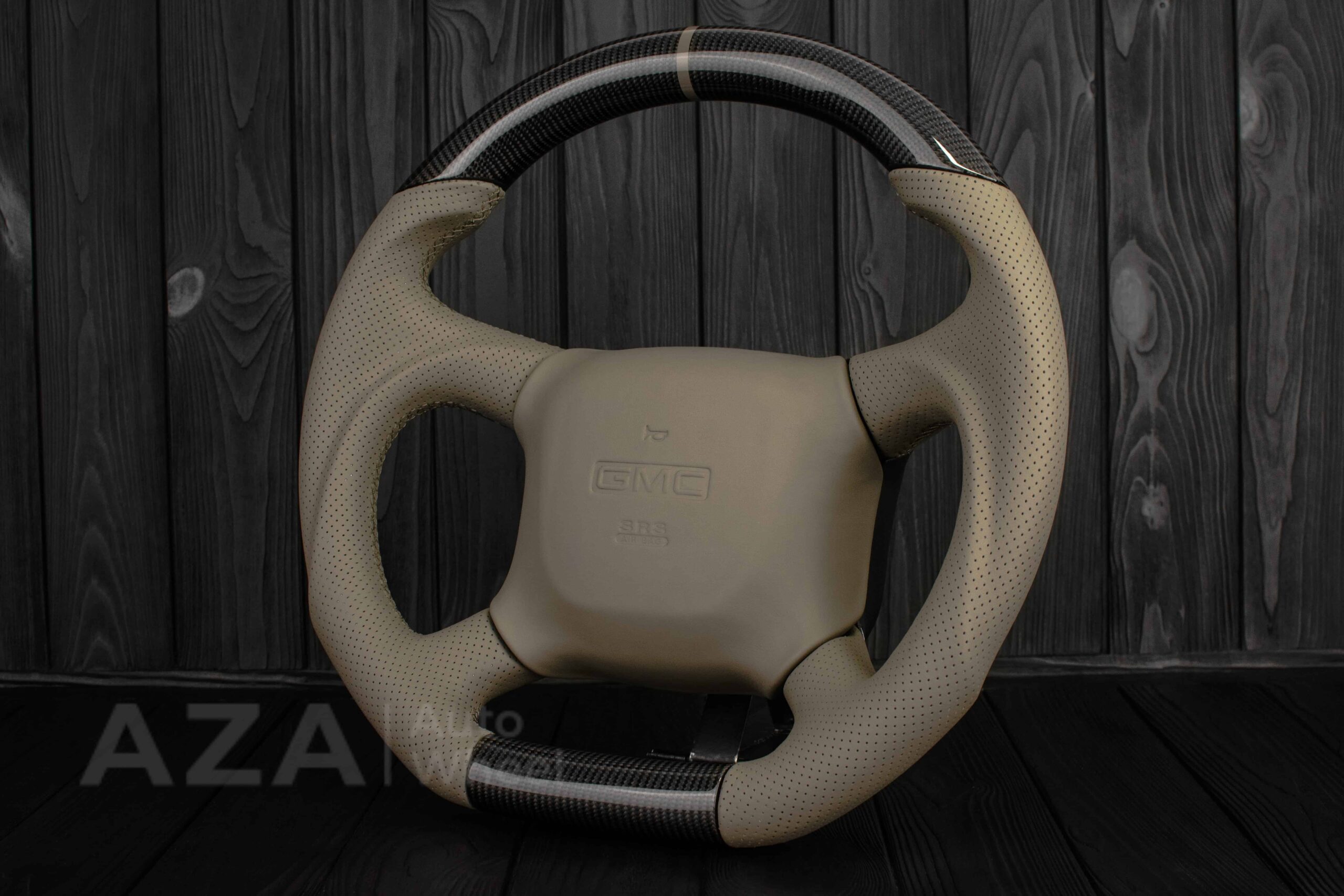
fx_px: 1960
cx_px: 672
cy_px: 448
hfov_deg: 37.8
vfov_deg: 25.8
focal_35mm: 52
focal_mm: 35
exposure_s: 1/125
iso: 500
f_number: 6.3
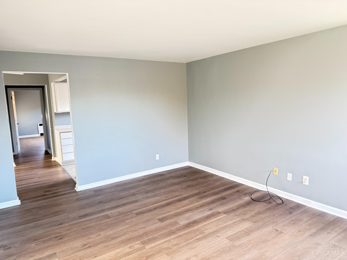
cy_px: 130
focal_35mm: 24
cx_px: 174
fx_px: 241
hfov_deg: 71.6
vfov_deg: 56.8
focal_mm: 6.76
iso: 320
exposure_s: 1/60
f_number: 1.78
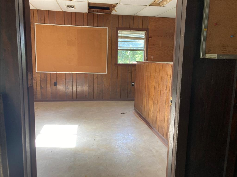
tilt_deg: -9.3
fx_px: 192
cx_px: 118
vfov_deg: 49.7
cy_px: 88
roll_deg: -1.6
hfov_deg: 63.4
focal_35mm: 28
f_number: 1.8
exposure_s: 1/76
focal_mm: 3.99
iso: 80
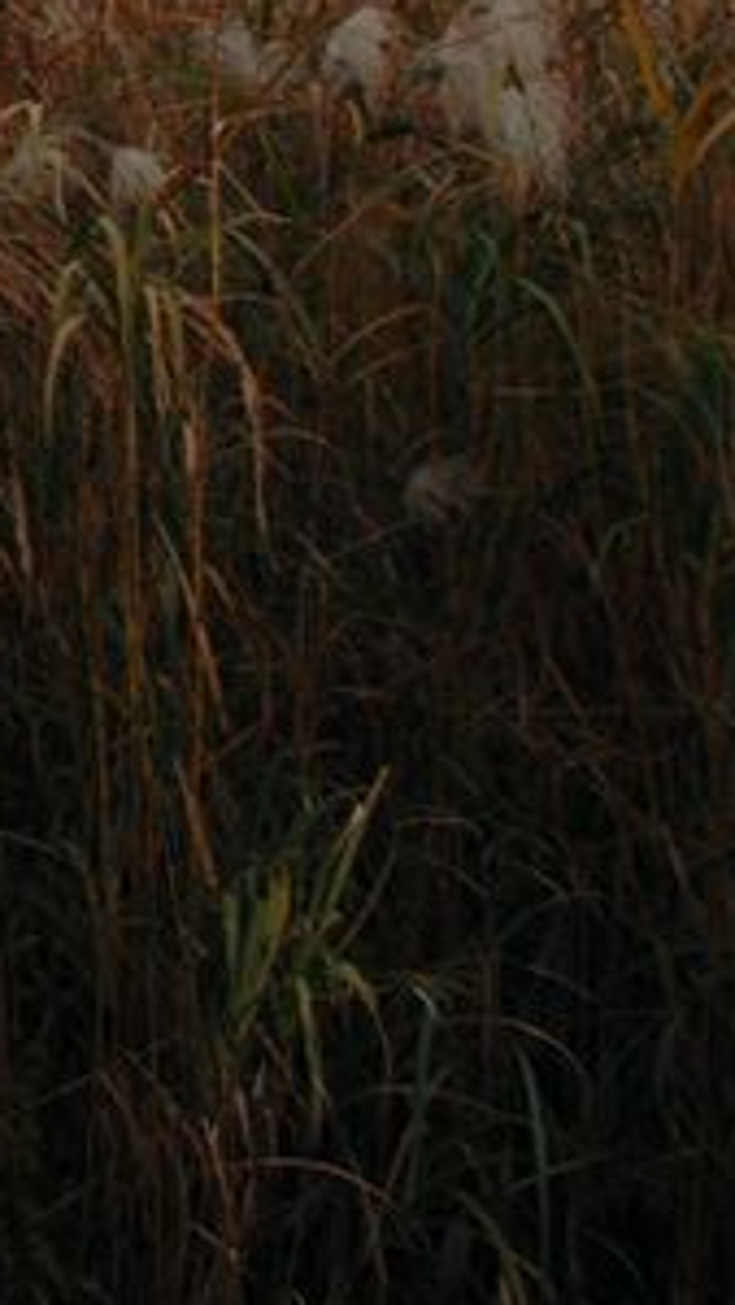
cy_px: -11
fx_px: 3634
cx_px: -1083
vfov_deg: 19.7
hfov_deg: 10.0
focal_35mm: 105
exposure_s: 1/60
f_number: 5.6
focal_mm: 20
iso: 100
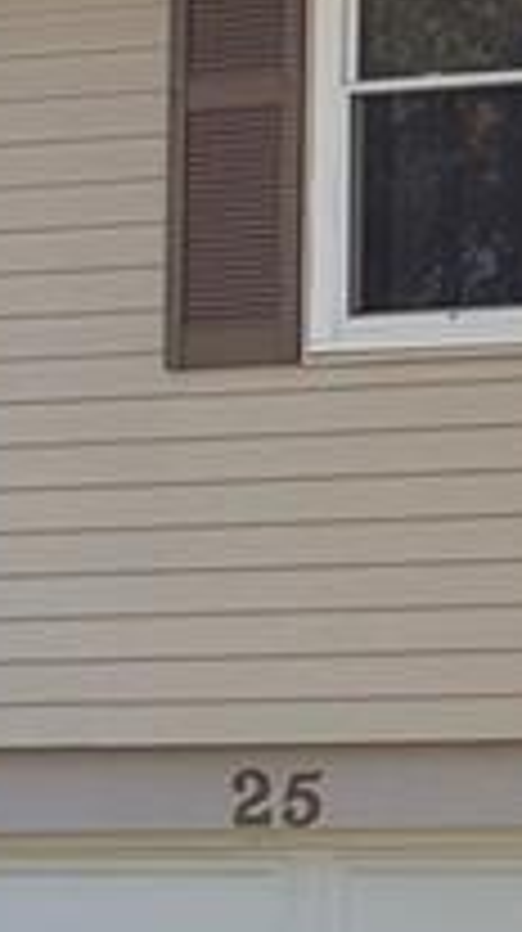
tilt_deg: +1.8
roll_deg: -0.6
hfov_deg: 4.6
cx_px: -423
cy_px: 970
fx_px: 6391
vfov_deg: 8.3
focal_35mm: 259
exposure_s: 1/1795
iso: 100
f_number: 1.78
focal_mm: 6.76
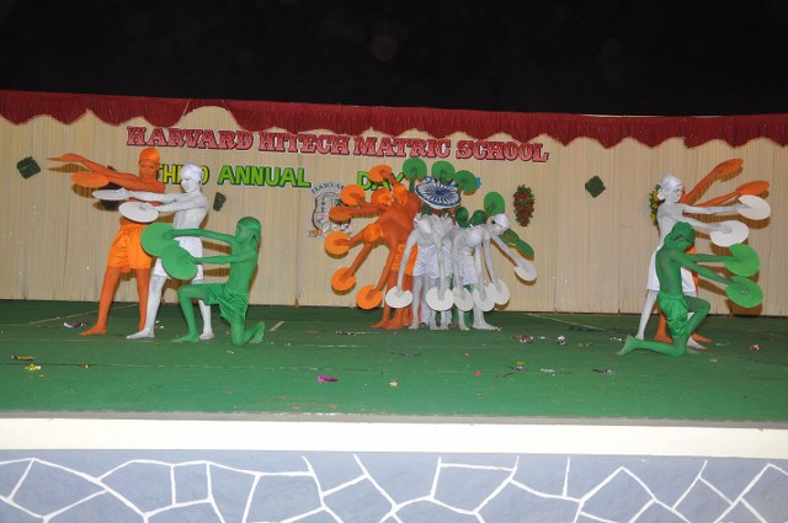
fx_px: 853
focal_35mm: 39
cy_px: 262
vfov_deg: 34.1
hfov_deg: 49.6
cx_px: 394
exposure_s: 1/125
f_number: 5
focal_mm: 26
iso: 320
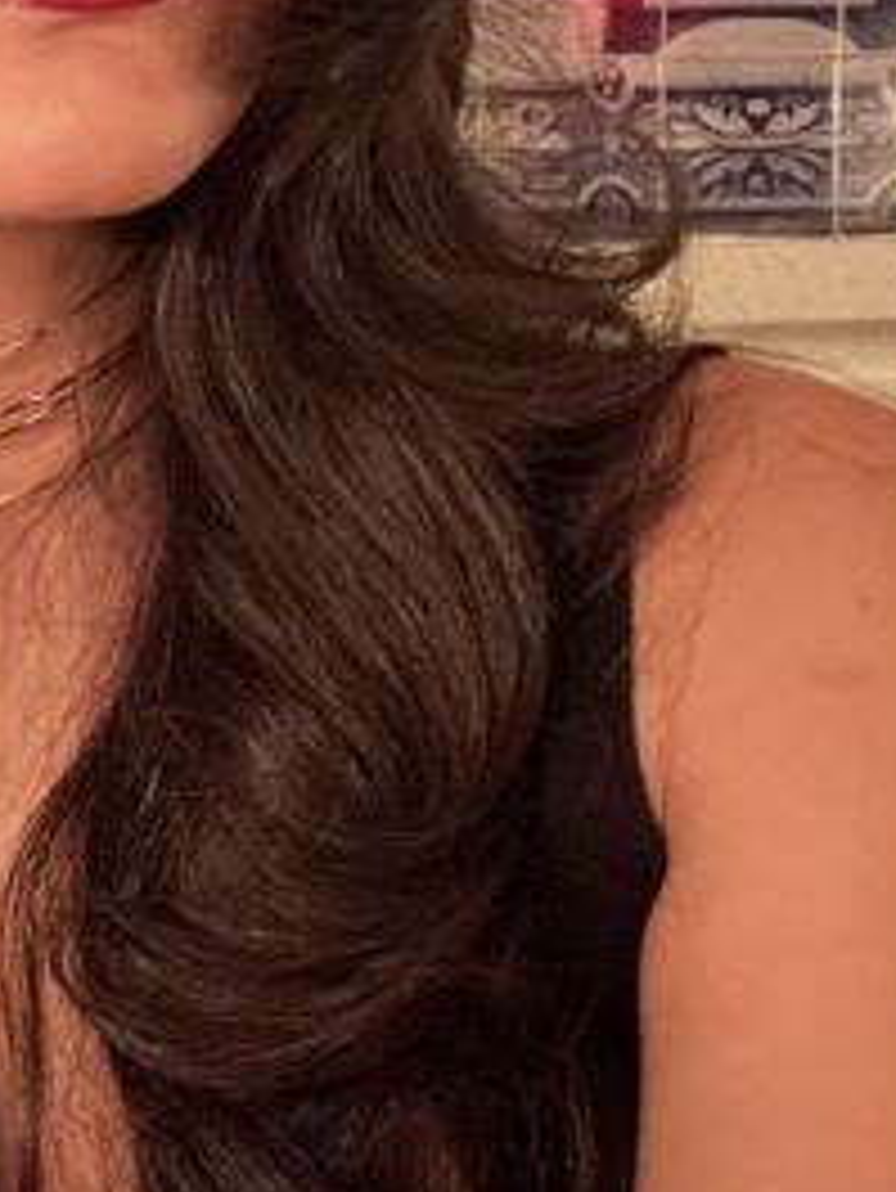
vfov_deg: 28.3
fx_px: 2345
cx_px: -45
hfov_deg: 20.8
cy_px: 369
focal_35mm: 68
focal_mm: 2.69
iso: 640
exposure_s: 1/8
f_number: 1.9
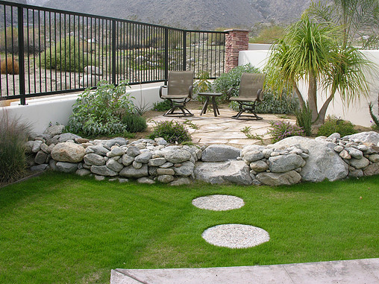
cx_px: 210
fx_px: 438
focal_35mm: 40
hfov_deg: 46.7
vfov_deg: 35.9
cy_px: 126
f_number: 5.6
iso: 50
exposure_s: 1/170
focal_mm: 8.9
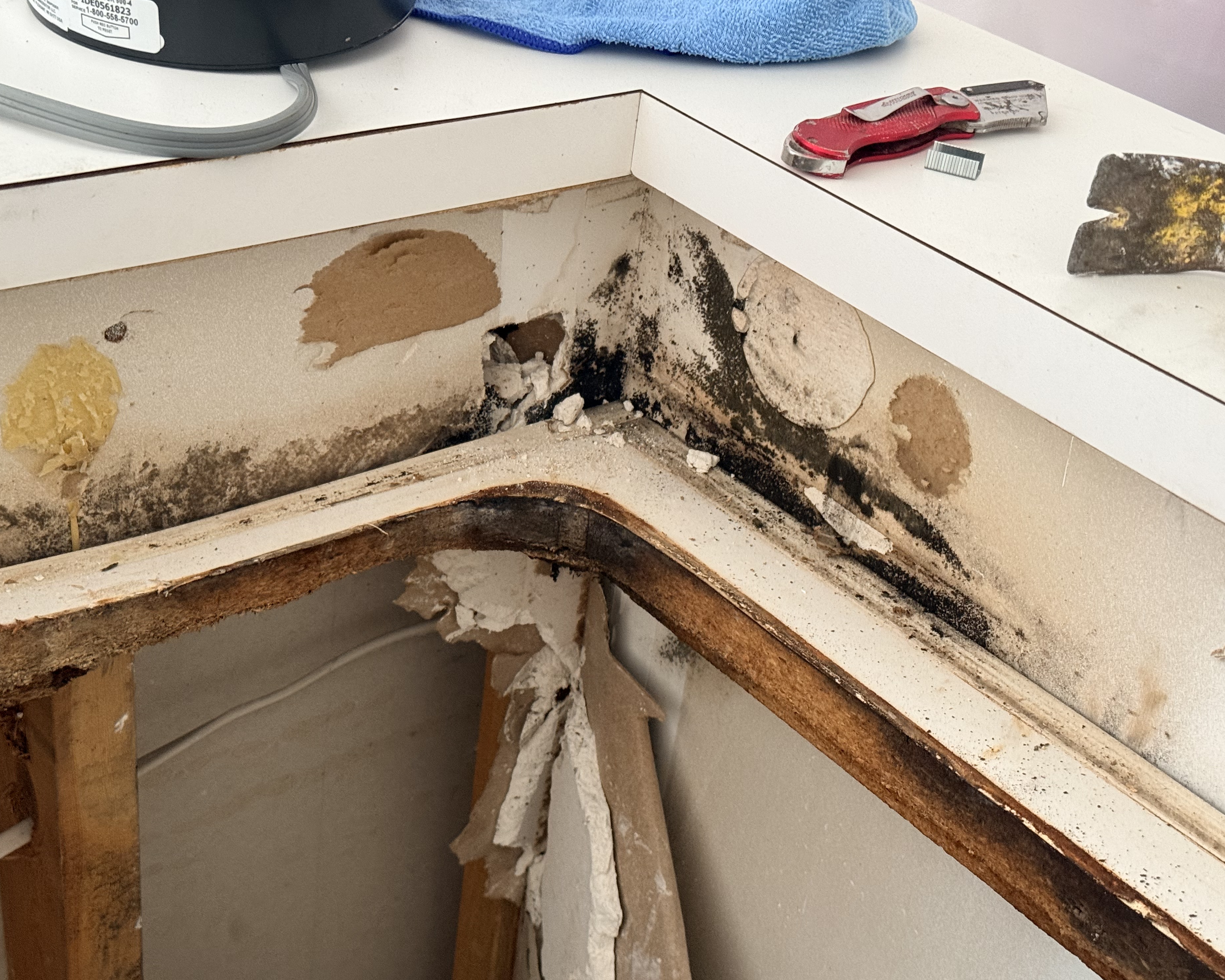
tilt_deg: -32.3
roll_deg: -7.4
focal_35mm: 51
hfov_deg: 36.6
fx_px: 1849
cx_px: 564
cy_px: 496
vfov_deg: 29.7
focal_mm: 6.76
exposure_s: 1/40
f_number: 1.78
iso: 250
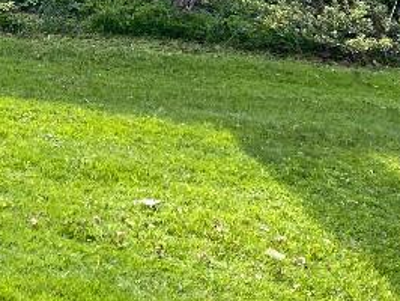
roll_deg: -2.0
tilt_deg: -2.2
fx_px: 1157
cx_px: -83
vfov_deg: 14.3
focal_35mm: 100
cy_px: -83
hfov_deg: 18.6
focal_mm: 4.25
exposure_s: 1/658
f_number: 1.8
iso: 32
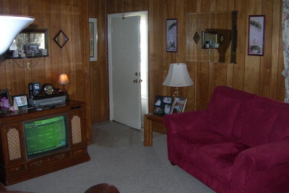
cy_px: 93
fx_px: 321
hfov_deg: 48.5
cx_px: 144
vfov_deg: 33.4
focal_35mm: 40
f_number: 2.8
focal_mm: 7.8
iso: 200
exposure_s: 1/60.1
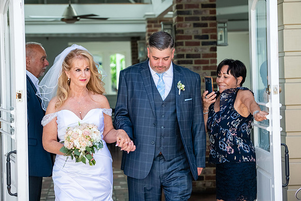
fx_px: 836
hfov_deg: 20.4
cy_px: 100
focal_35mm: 100
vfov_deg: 13.7
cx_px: 150
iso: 640
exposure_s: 1/500
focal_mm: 100
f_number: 4.5
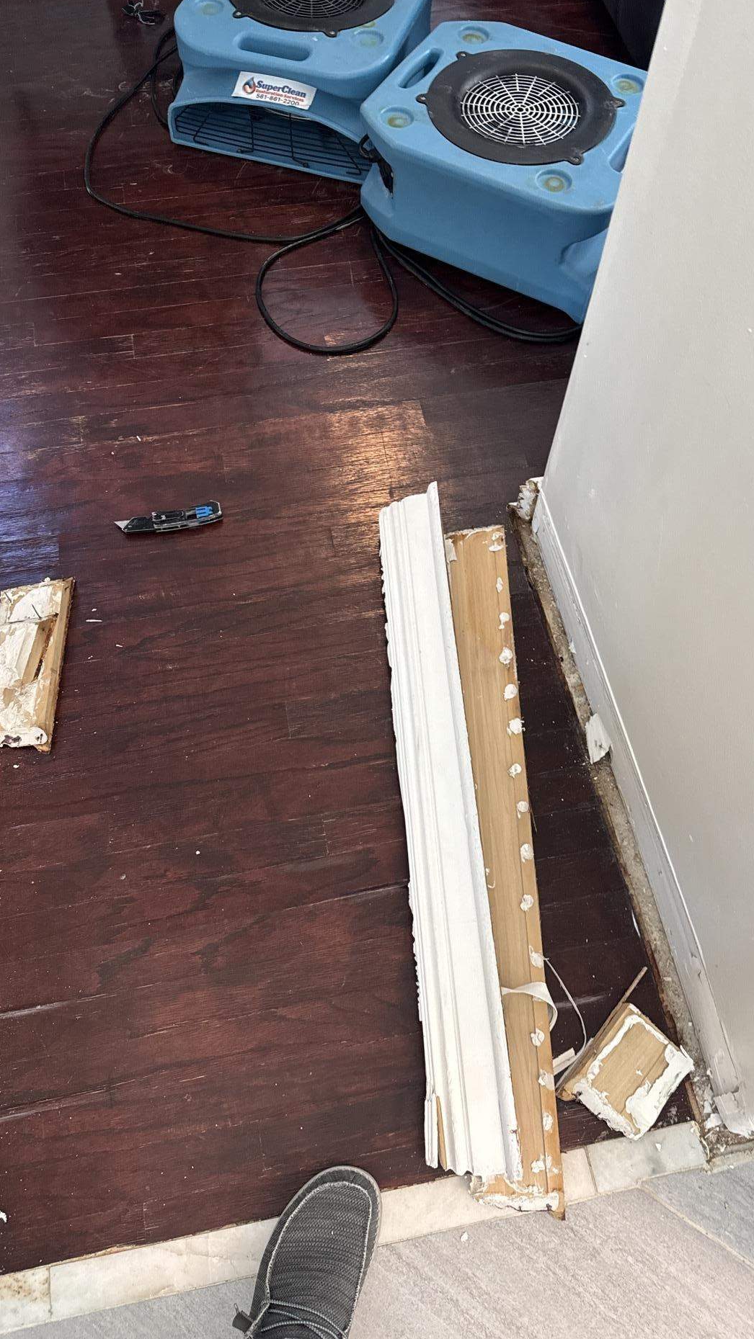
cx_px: 403
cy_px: 652
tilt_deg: -61.9
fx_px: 959
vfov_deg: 69.8
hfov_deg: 42.9
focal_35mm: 27
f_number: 1.78
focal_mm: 6.76
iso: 320
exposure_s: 1/60
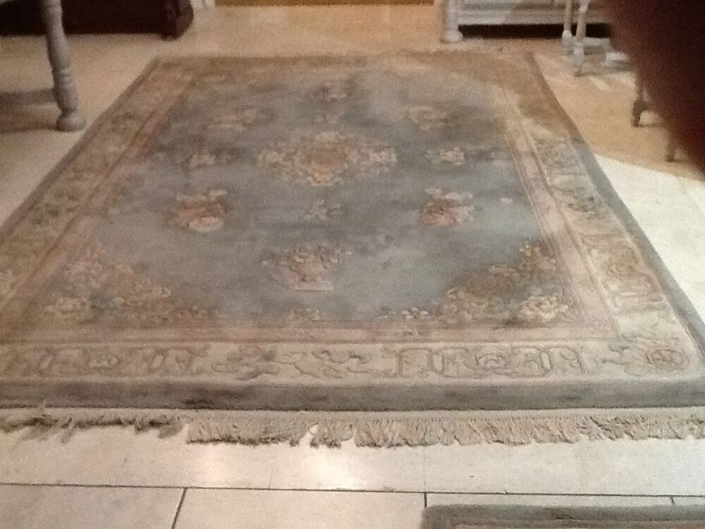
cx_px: 352
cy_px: 264
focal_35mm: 44
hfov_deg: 42.9
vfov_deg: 32.9
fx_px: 896
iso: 320
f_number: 2.4
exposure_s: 1/17
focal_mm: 2.03
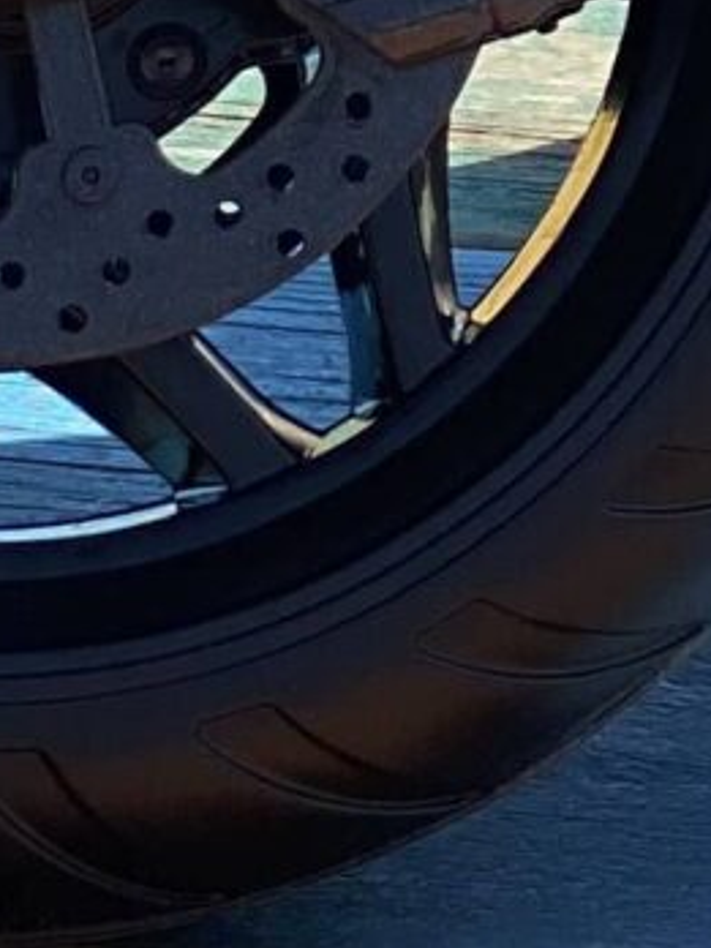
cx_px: 1626
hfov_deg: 3.8
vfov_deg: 5.0
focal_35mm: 382
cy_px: -1534
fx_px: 10462
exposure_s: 1/1295
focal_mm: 6
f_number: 2
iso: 20
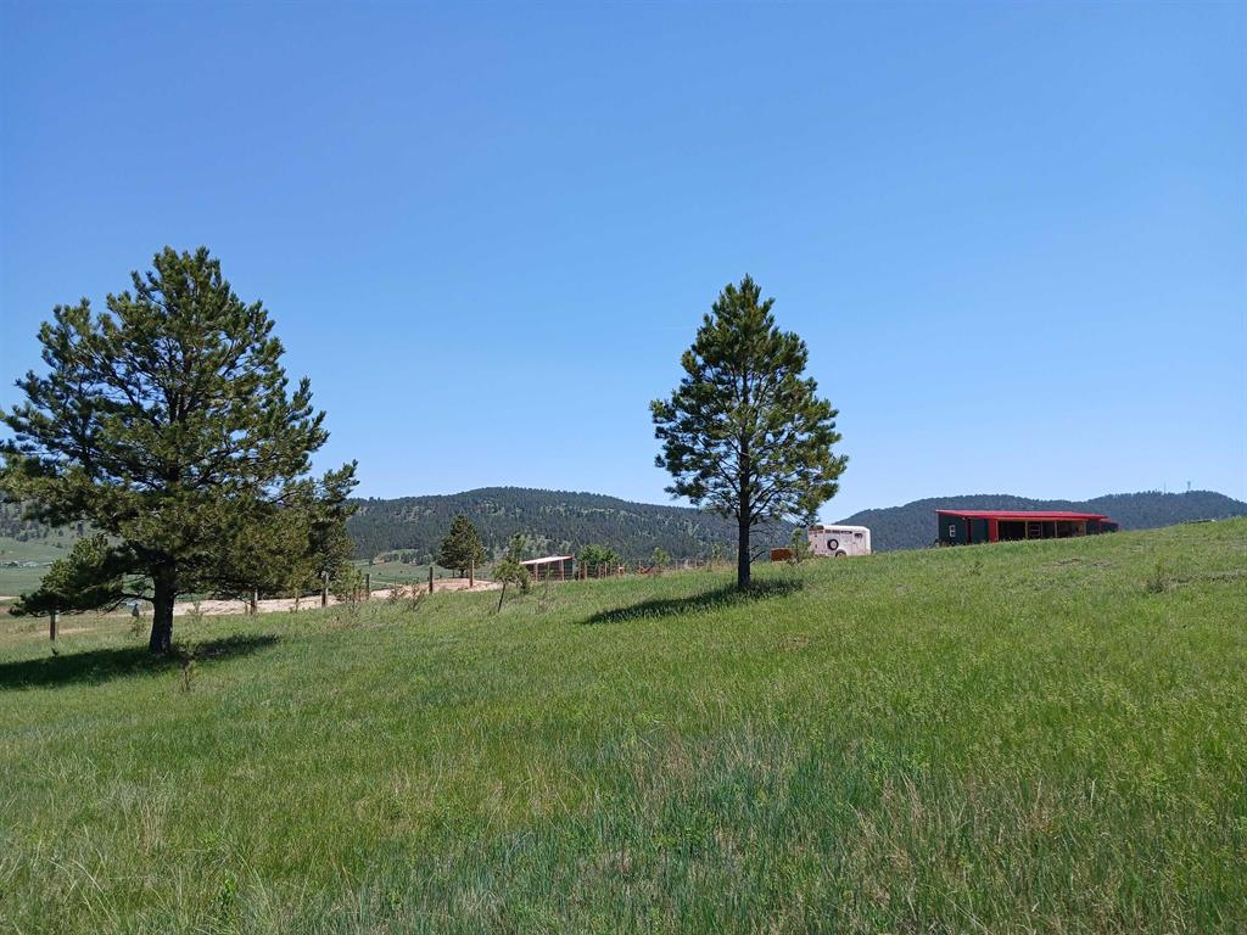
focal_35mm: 26
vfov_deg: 53.1
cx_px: 624
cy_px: 468
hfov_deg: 67.3
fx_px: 937
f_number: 1.8
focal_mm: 3.98
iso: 20
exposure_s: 1/524
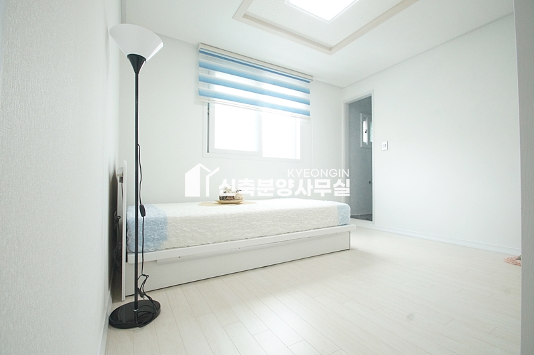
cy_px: 178
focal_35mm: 16
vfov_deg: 72.0
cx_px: 267
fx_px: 245
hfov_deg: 95.0
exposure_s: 1/50
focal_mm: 11
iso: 1600
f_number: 9
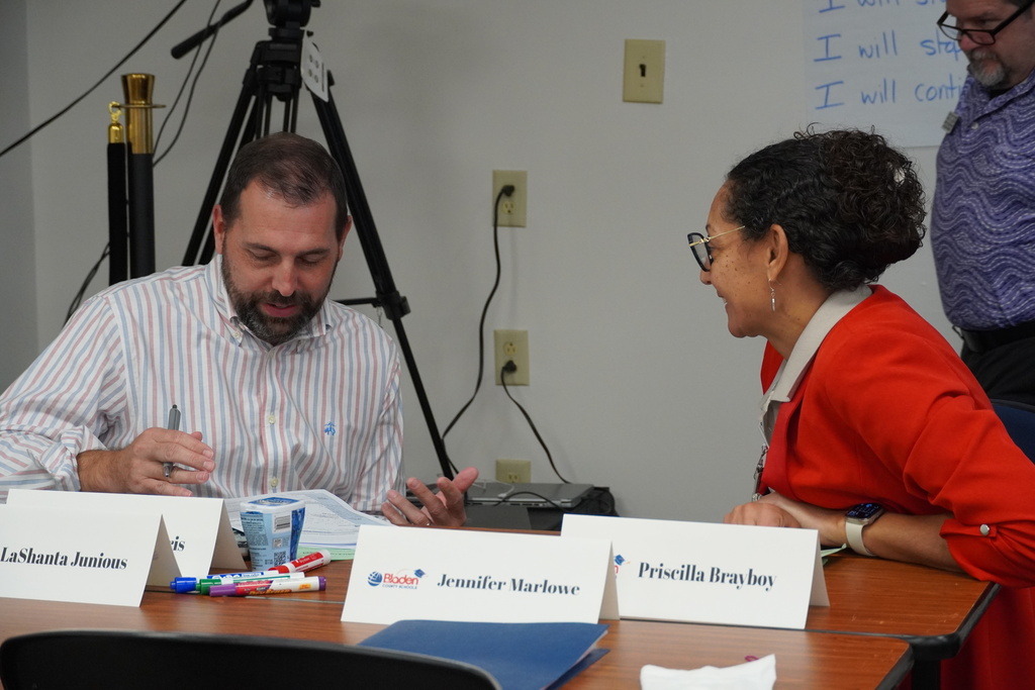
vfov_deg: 16.9
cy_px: 345
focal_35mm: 81
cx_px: 518
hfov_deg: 25.1
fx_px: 2329
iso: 2000
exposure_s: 1/160
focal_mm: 54
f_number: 5
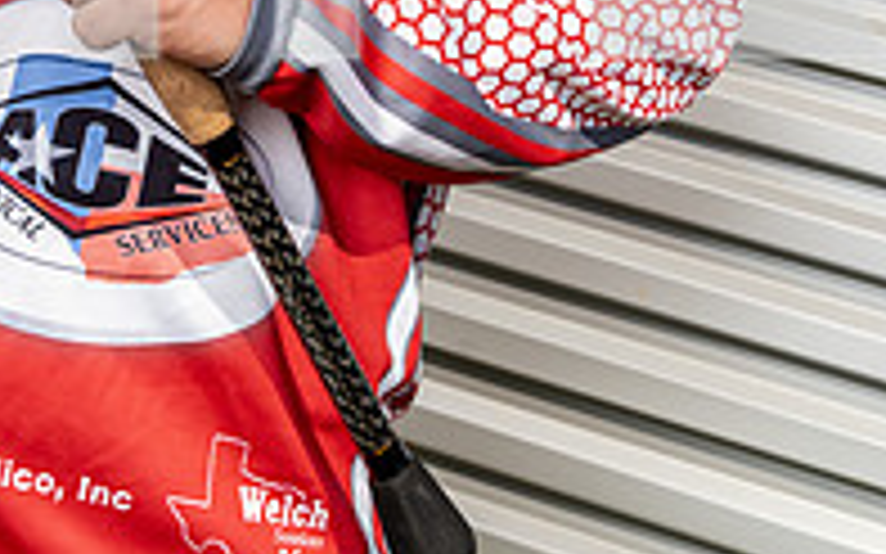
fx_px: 1907
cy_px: -392
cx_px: 234
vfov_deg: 14.8
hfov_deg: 25.9
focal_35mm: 79
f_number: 10
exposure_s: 1/250
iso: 100
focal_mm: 34
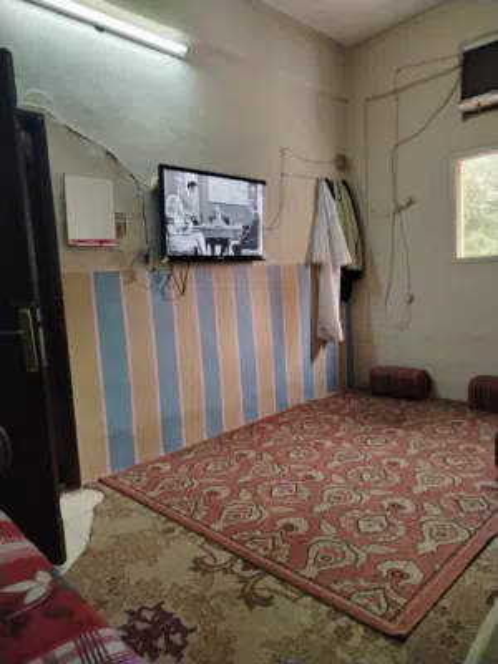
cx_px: 249
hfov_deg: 56.8
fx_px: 460
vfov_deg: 71.6
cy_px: 332
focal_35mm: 24
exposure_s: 1/33.3
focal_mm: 5.25
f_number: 1.75
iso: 725
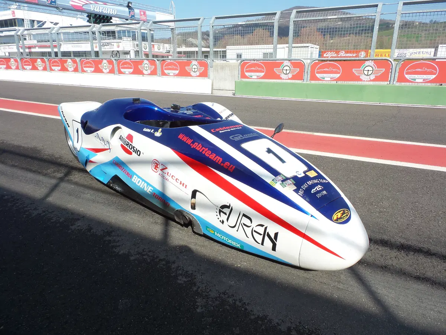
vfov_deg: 58.9
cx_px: 223
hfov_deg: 73.9
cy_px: 168
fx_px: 296
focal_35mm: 23
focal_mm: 4.1
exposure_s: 1/640
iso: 100
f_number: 4.5
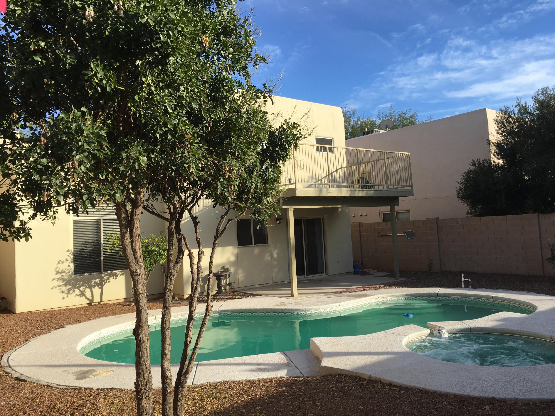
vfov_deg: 48.2
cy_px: 208
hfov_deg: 61.7
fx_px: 465
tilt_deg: +4.4
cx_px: 278
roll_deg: +2.6
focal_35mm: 29
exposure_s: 1/1040
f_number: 2.2
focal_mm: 4.15
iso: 25
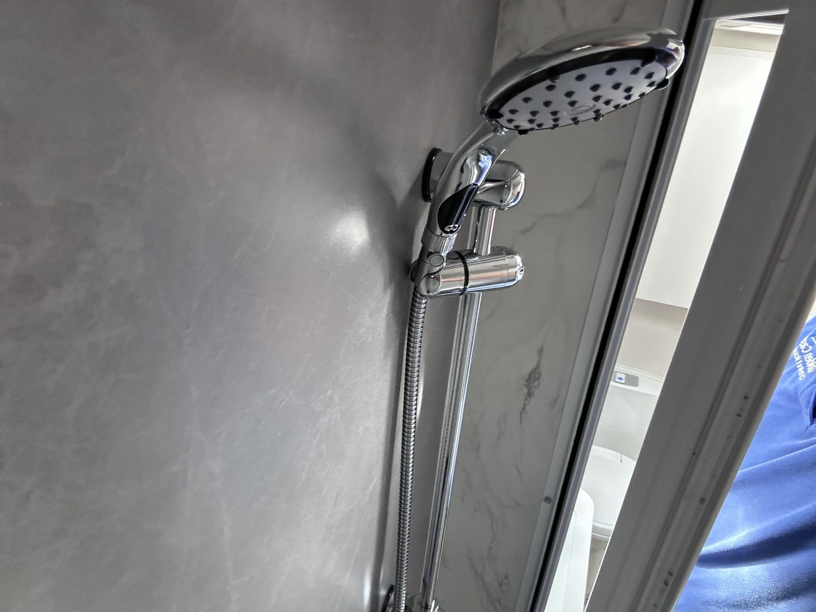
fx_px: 542
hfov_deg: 73.9
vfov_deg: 58.9
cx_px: 408
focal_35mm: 23
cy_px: 306
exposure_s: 1/60
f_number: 1.9
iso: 250
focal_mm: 2.69
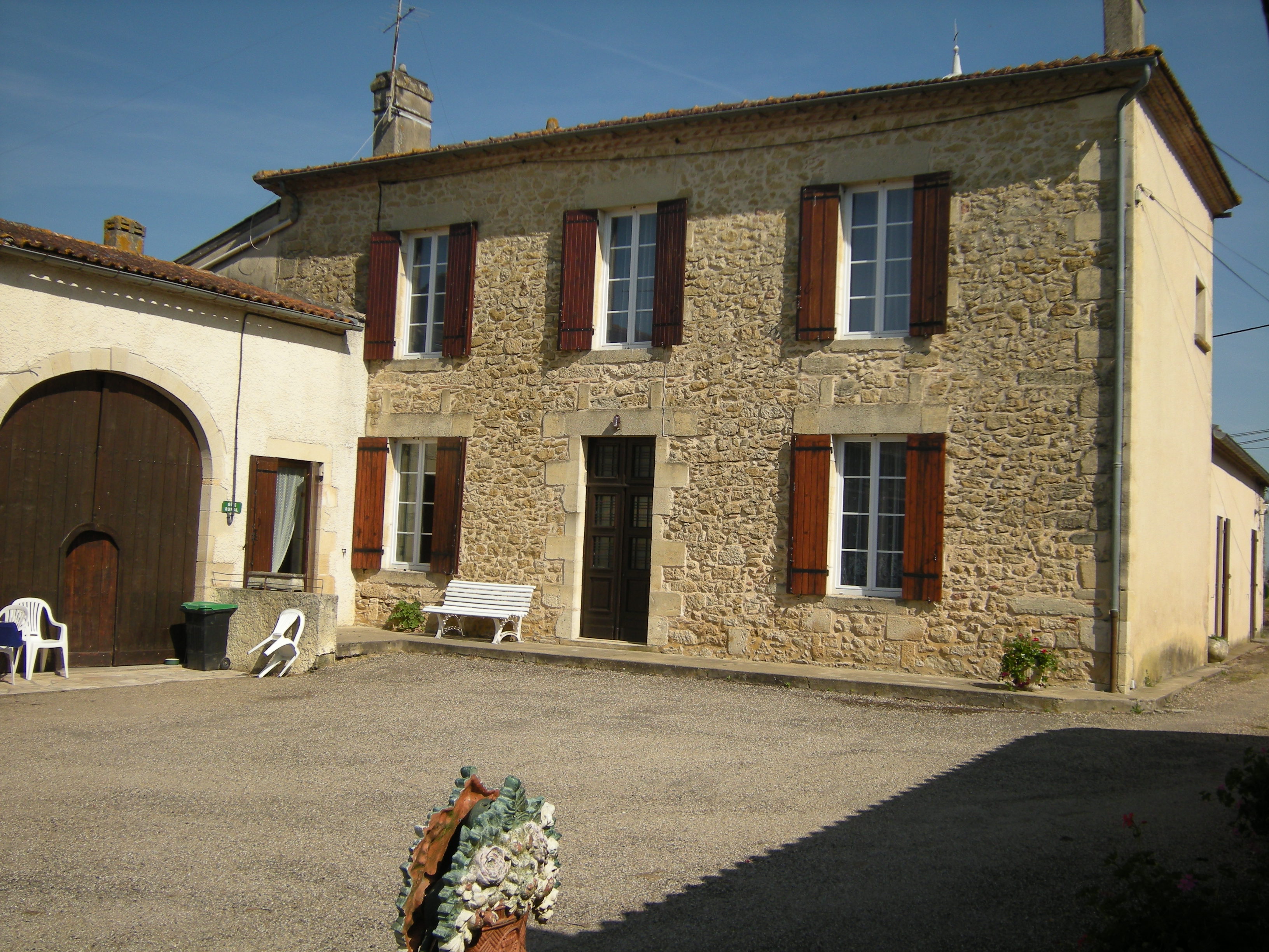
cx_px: 634
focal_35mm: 38
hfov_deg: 49.0
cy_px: 476
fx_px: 1393
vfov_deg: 37.7
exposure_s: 1/335
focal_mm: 6.3
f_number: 6.4
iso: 64
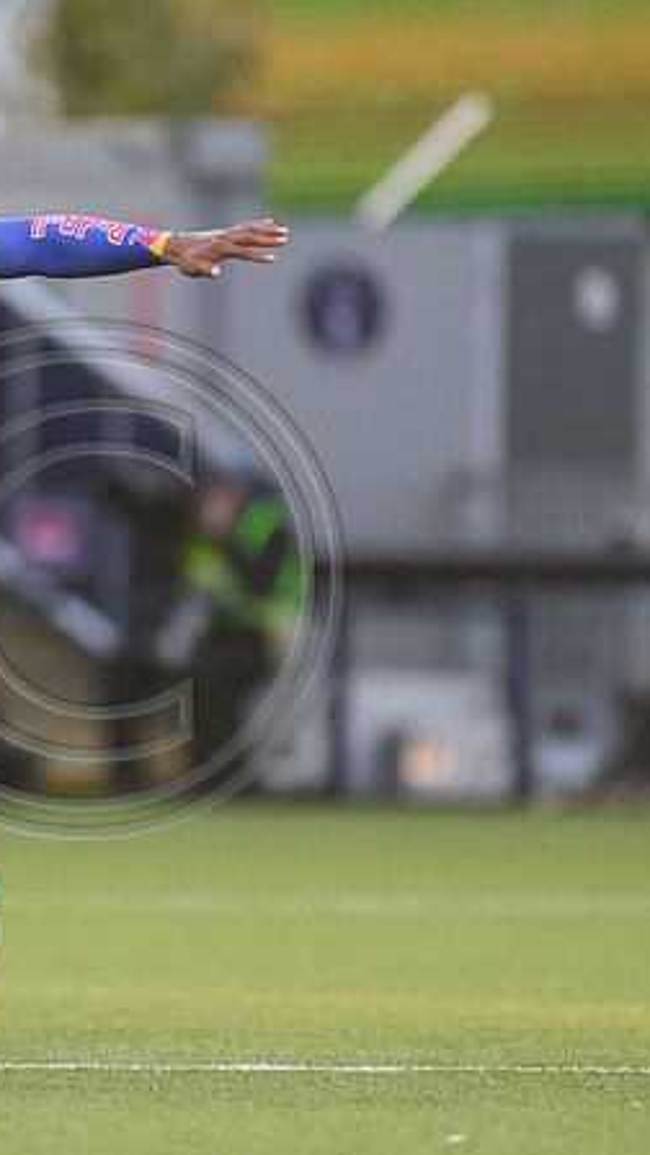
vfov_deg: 1.7
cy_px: 511
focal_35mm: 1263
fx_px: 38699
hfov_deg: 1.0
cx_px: -60
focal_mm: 560
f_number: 4
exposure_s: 1/2500
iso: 4000
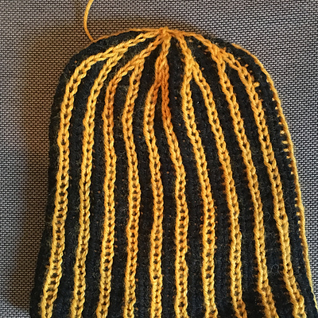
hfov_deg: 40.9
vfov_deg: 40.9
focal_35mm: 41
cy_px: 167
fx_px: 426
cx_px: 173
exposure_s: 1/15
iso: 320
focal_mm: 4.15
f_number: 2.2
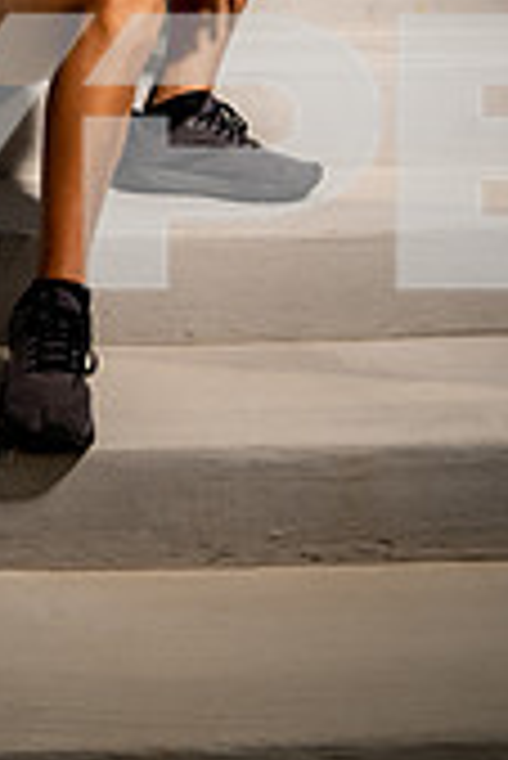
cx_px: 40
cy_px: -162
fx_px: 1352
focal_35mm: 64
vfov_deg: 27.5
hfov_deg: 20.8
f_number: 5.6
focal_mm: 24
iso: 125
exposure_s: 1/1600
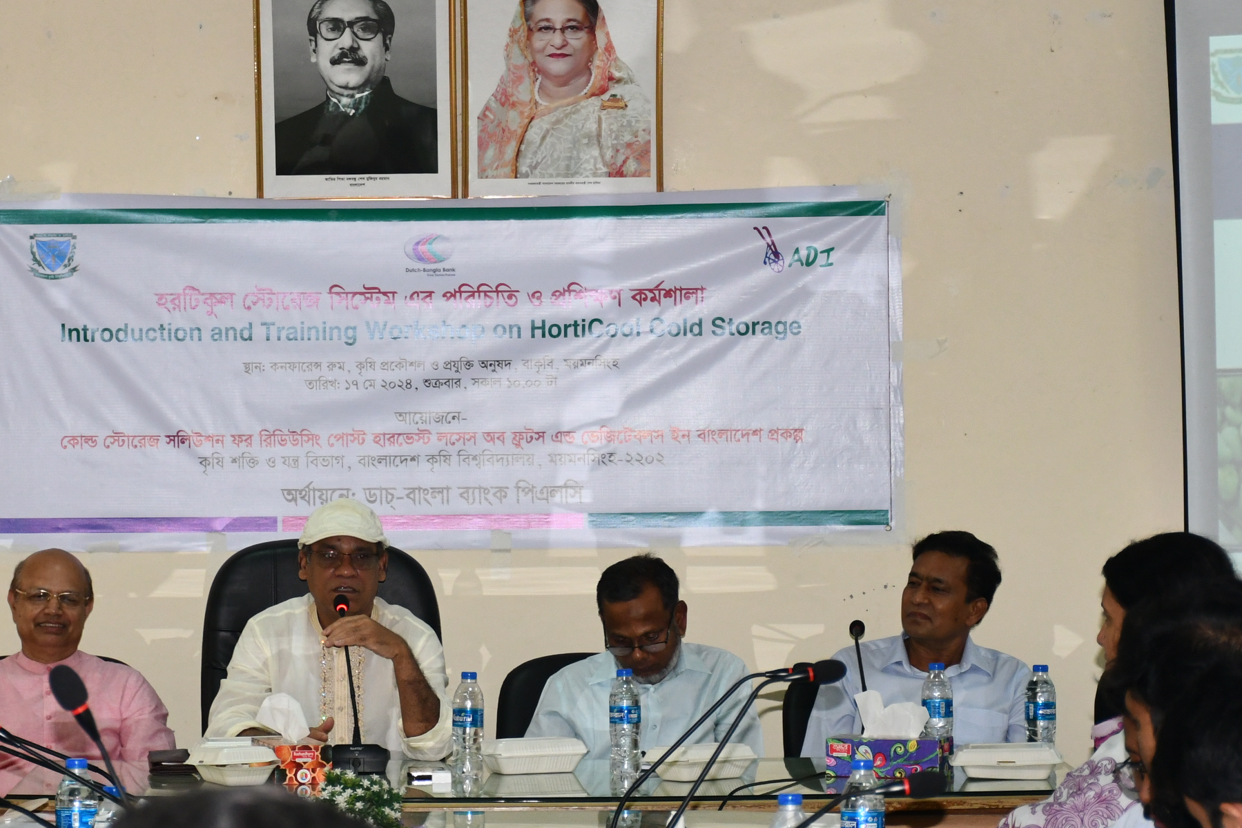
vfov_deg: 10.5
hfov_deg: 15.8
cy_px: 312
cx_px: 486
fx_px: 4484
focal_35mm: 130
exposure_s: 1/60
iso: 1000
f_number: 4.8
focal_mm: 56
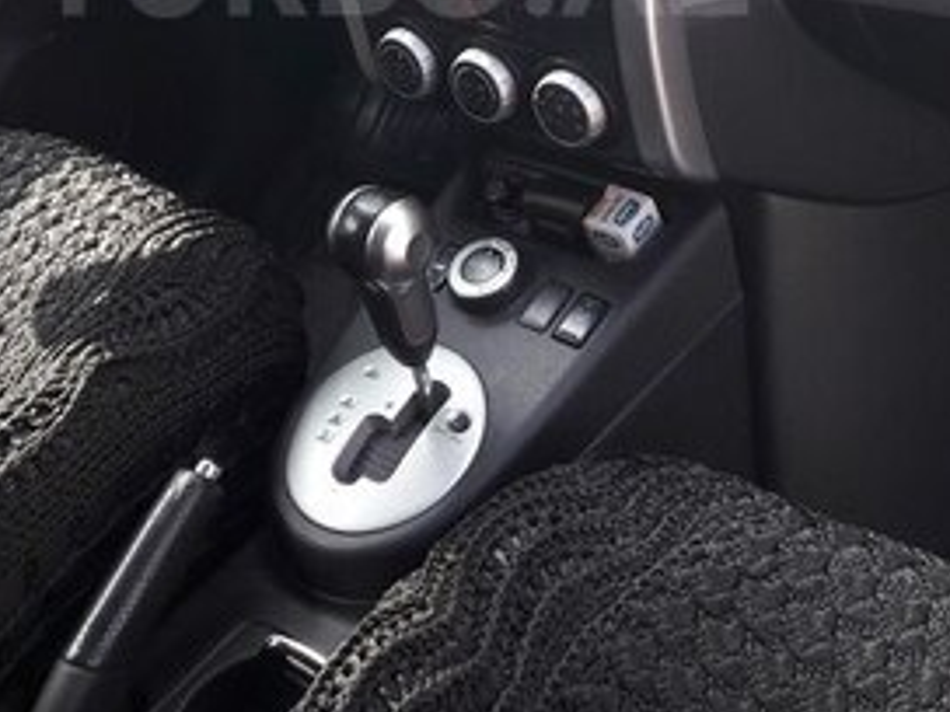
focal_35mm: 68
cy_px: -37
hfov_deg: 28.5
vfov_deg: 20.7
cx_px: 391
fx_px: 1866
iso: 64
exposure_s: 1/100
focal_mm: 3.7
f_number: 1.9
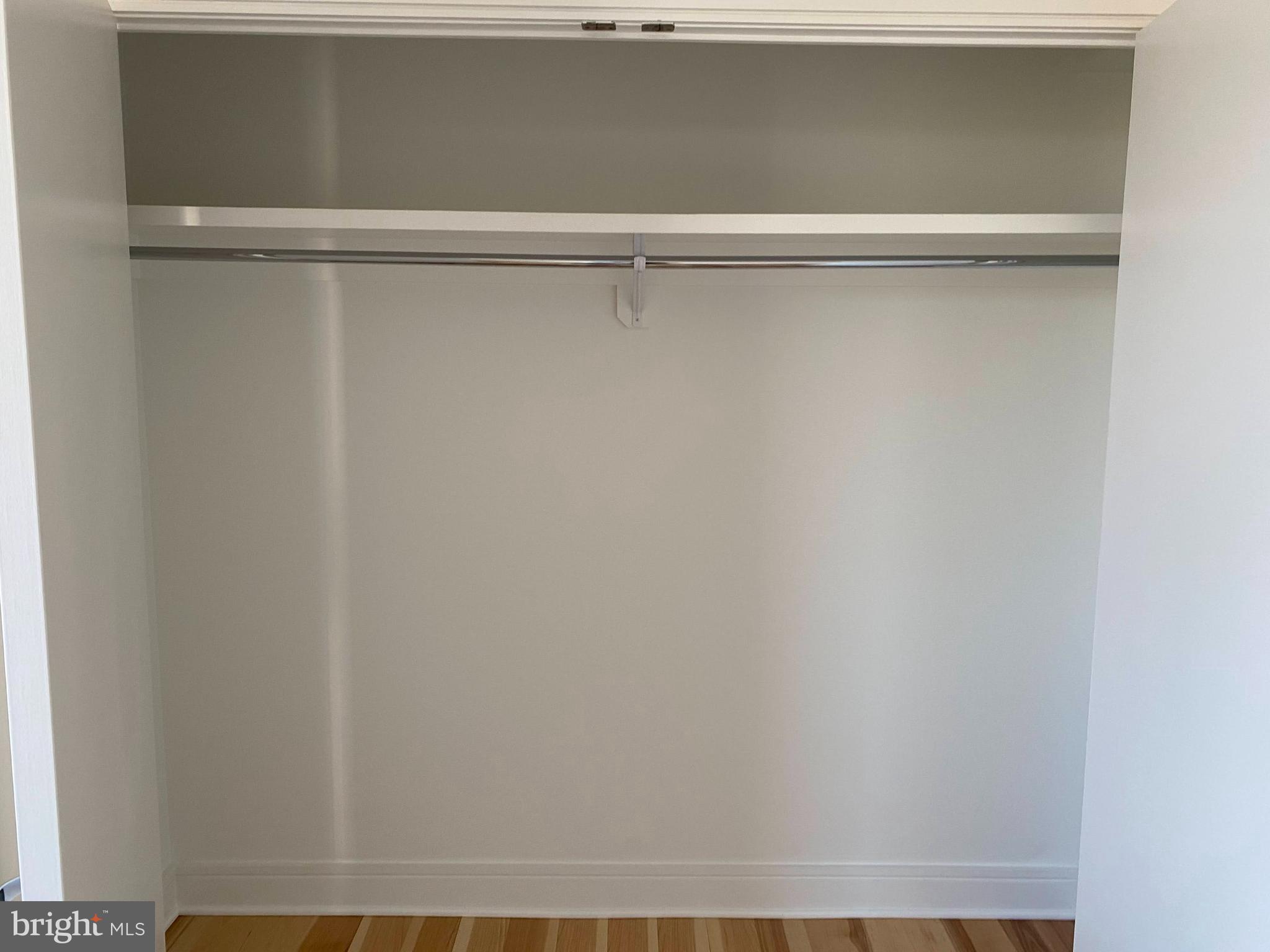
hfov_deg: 67.3
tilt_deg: -6.8
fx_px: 954
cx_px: 635
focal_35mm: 26
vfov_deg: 53.1
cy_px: 476
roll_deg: -0.8
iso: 80
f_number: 1.8
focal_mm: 4.25
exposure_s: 1/60
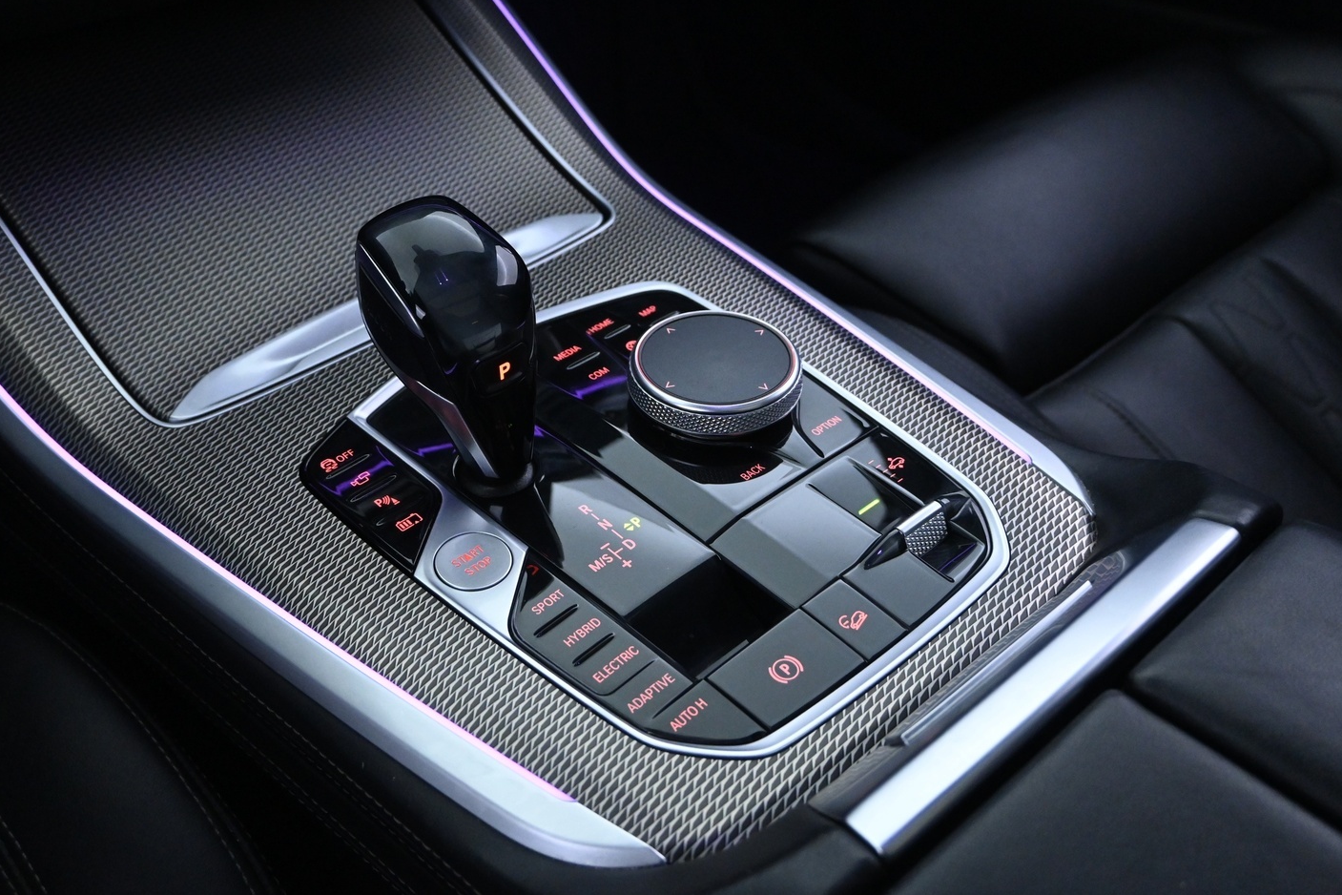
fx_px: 1416
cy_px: 382
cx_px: 610
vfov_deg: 35.0
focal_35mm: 38
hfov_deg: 50.6
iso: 3600
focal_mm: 22
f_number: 4
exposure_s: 1/40
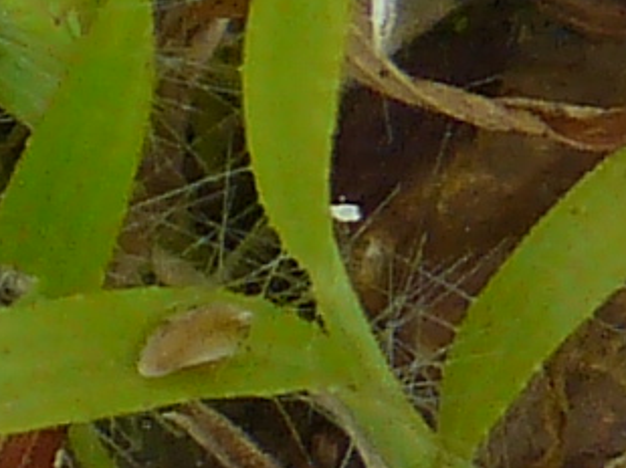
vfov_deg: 0.3
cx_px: -1436
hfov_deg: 0.4
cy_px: 1045
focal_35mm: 5311
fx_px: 95970
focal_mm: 82.8
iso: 100
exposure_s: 1/320
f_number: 5.6
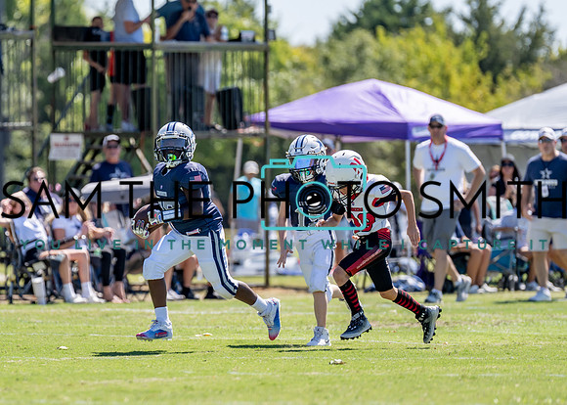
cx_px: 130
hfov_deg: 5.4
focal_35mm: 373
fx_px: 6002
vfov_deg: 3.9
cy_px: 209
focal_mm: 200
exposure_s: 1/1600
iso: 100
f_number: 2.8
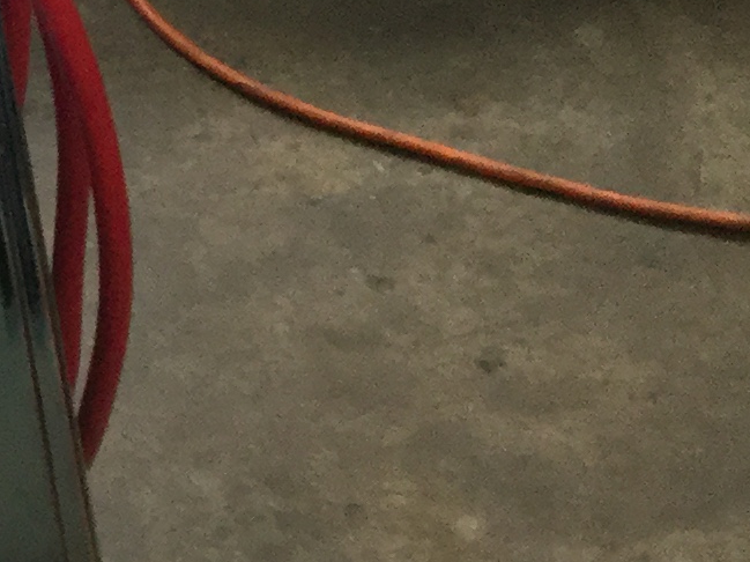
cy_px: 320
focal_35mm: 156
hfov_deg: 11.2
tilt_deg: -48.3
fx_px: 3378
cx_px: -869
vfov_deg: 9.5
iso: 32
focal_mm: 3.3
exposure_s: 1/33
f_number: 2.4
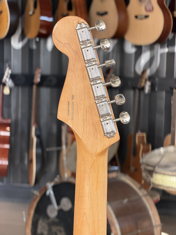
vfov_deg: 19.6
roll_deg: -1.6
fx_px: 678
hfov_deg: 14.8
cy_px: 118
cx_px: 88
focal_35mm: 100
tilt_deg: -7.3
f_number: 2.8
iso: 200
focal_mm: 16.89
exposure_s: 1/121
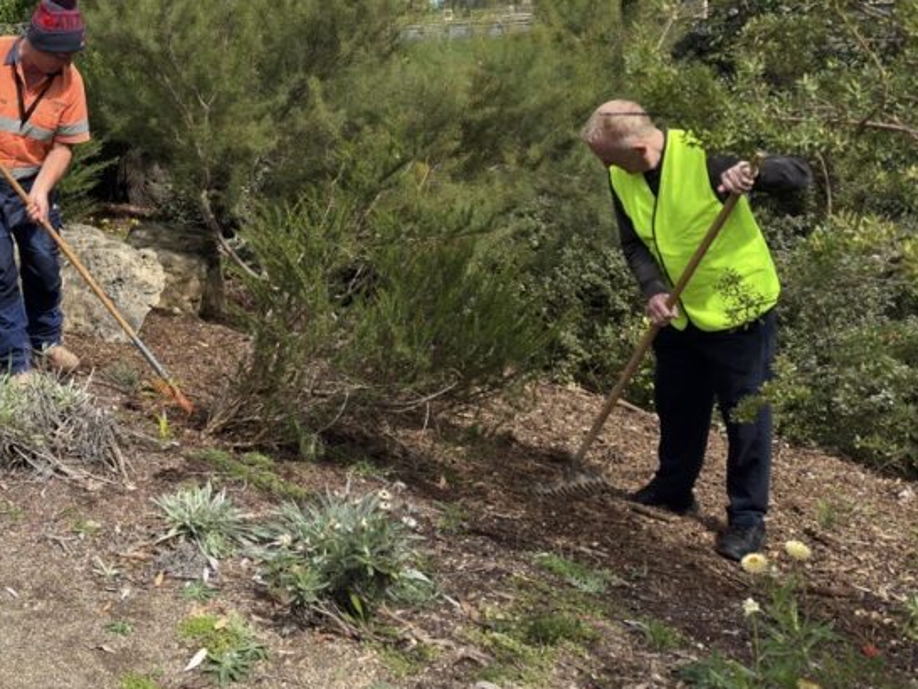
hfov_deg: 39.1
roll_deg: +1.7
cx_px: 92
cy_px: 131
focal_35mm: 45
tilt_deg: -6.9
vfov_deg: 31.3
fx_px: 1194
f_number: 1.78
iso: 100
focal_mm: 6.86
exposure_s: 1/3745
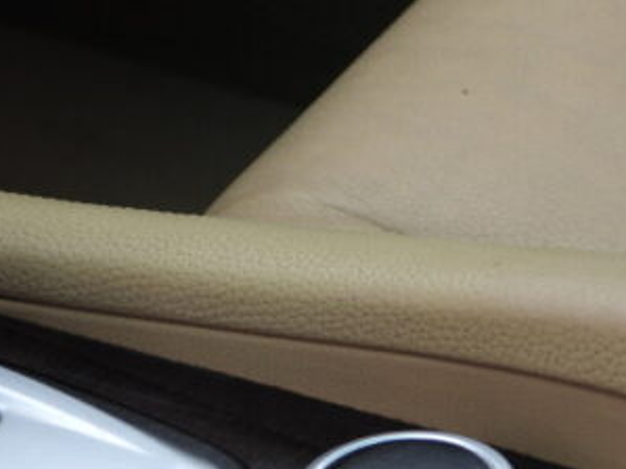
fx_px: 4953
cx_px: 67
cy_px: 274
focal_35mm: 274
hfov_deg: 7.2
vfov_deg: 5.4
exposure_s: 1/80
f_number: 4
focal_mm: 20.7
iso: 100
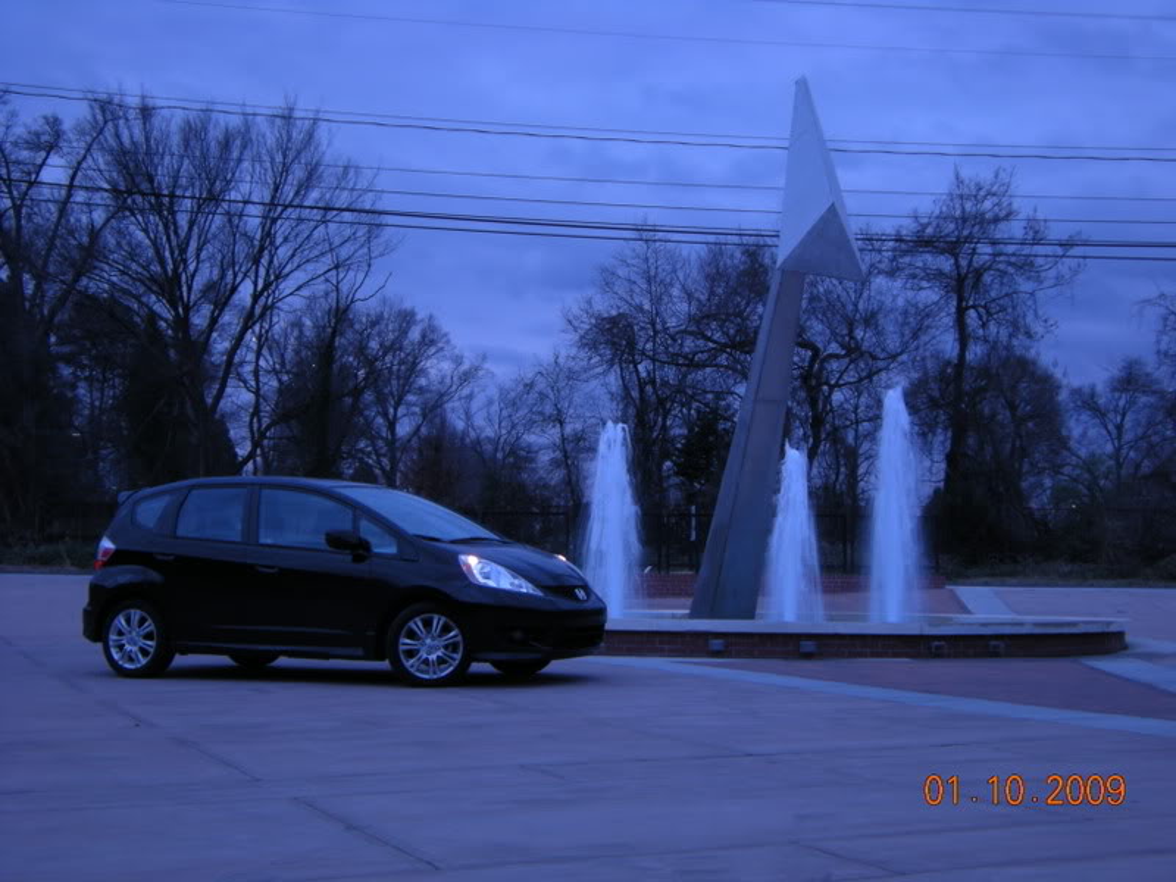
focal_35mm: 52
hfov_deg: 36.8
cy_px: 441
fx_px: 1767
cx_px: 588
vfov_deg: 28.0
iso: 64
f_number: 3.8
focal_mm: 8.8
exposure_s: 1/7.4
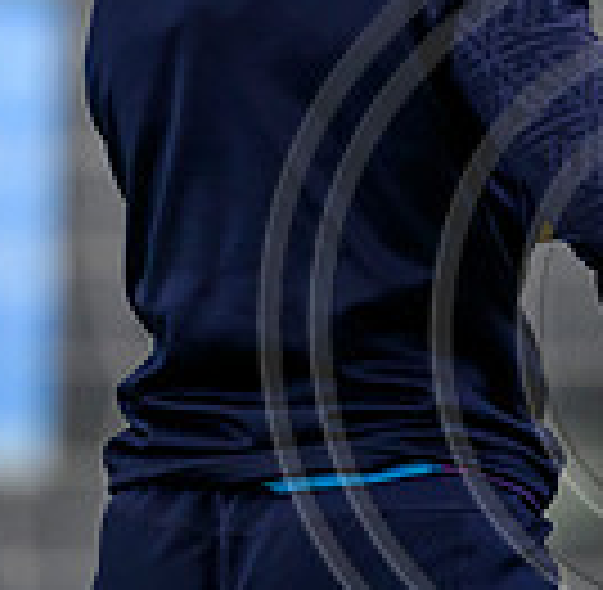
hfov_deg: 0.9
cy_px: 219
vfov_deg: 0.9
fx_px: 36970
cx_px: 873
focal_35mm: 1897
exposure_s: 1/1600
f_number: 2.8
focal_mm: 400
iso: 3200
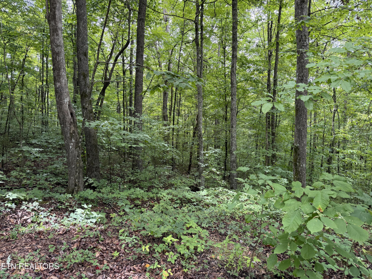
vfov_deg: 56.8
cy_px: 140
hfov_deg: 71.6
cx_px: 186
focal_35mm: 24
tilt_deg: -4.8
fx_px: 258
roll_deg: +1.3
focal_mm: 6.76
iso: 80
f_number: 1.78
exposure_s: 1/121
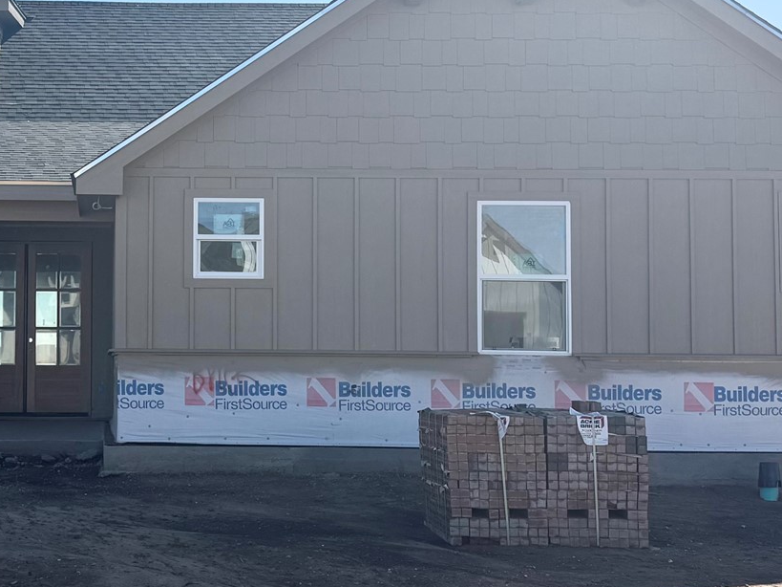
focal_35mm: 60
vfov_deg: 24.4
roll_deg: +0.4
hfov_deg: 31.0
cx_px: 111
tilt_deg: +2.0
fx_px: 1355
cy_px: 288
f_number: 1.78
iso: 80
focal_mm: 6.76
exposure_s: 1/4950
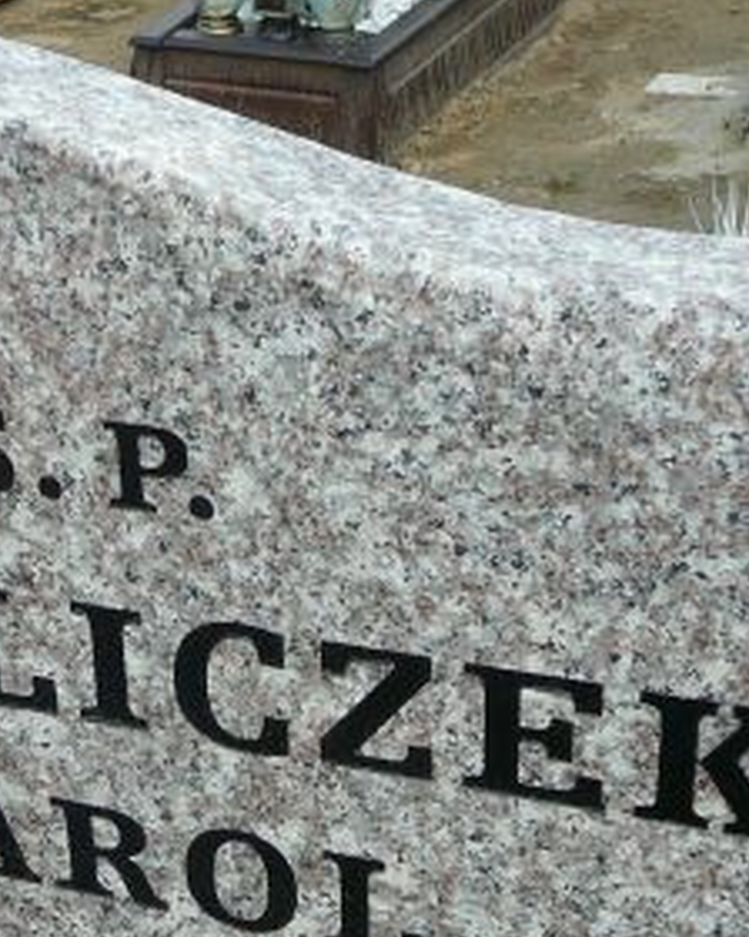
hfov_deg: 19.4
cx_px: 110
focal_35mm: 78
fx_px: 2161
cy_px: 760
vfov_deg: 24.0
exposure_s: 1/640
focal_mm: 5.2
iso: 80
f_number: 2.8
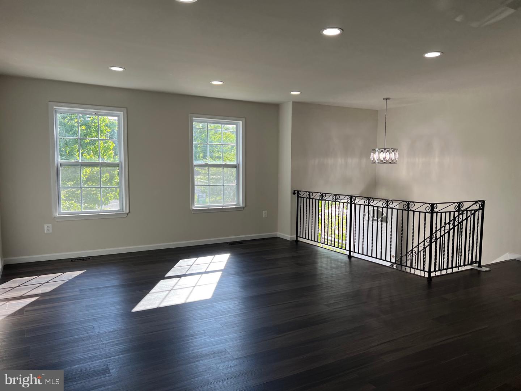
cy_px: 196
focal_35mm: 26
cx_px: 260
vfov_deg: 53.1
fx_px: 391
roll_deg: +0.9
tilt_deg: -4.8
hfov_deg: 67.3
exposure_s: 1/336
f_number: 1.5
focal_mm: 5.7
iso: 50
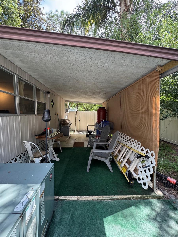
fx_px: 96
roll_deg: +1.1
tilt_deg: -2.0
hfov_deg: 85.7
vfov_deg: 102.1
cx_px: 89
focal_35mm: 14
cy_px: 118
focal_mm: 2.22
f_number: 2.2
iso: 40
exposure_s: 1/131
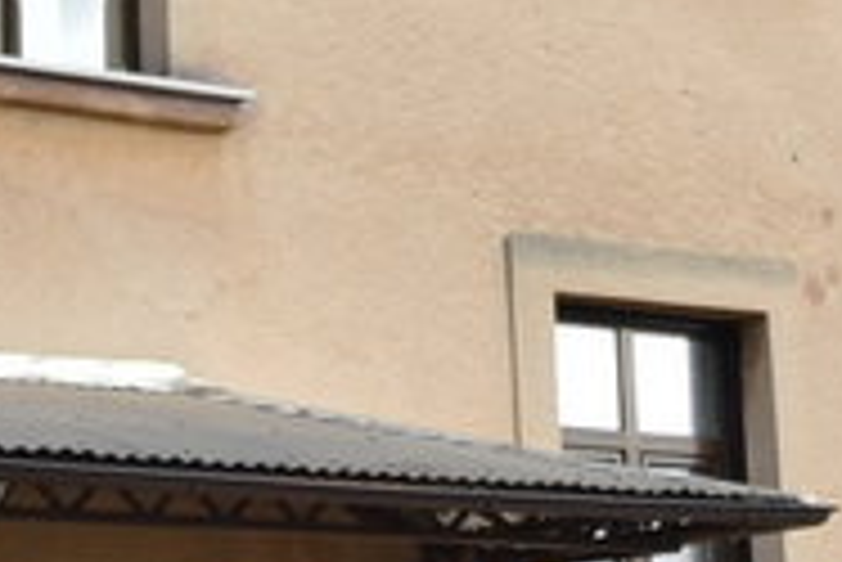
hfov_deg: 14.0
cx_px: 446
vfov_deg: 9.4
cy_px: 40
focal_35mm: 146
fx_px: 3417
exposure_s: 1/100
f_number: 5
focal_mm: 16
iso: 200
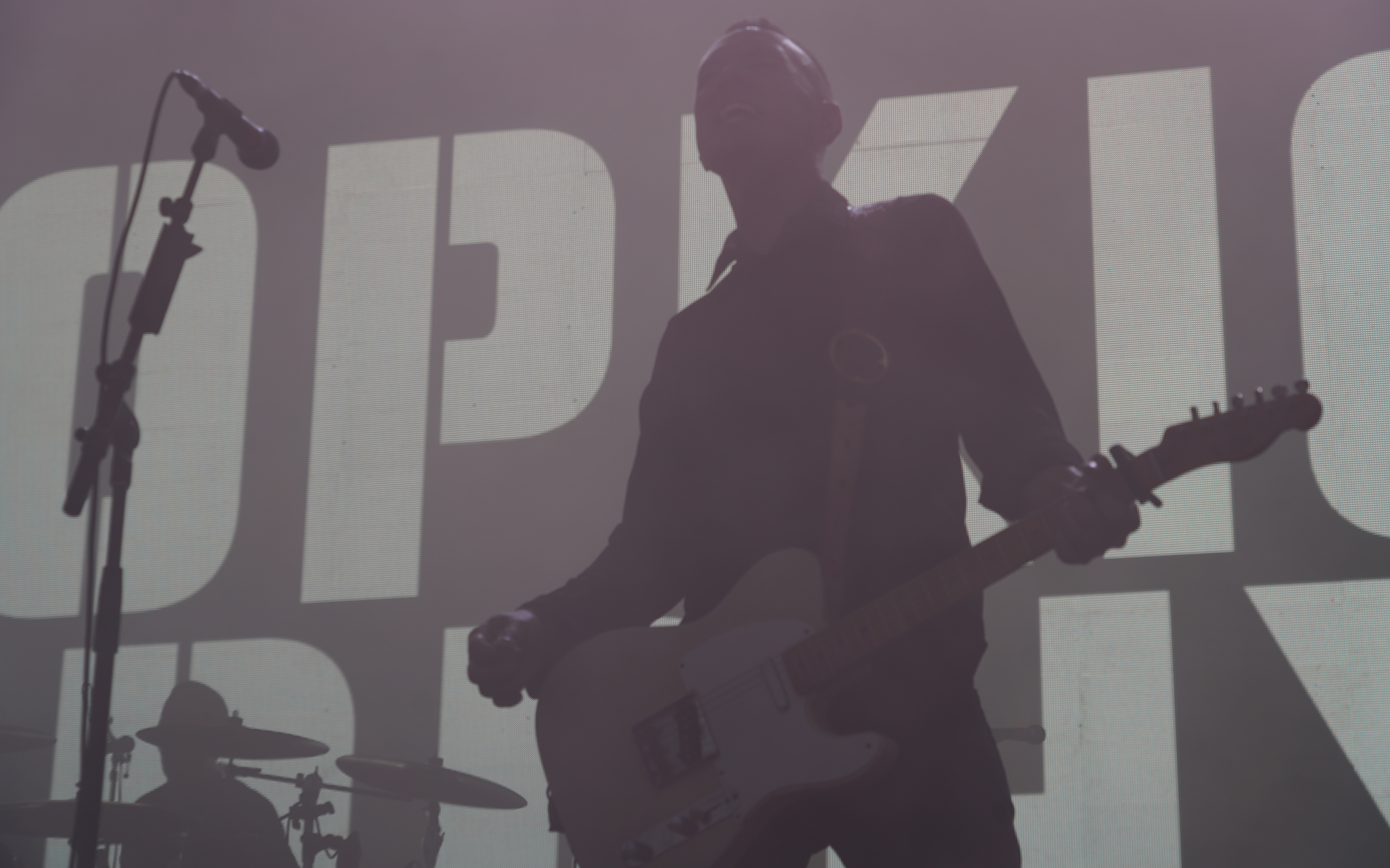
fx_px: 2841
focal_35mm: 75
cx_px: 690
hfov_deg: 27.5
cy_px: 444
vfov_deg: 17.4
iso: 160
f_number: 5
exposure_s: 1/160
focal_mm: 73
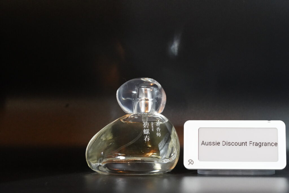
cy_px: 96
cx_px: 144
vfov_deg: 15.2
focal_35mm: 90
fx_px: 723
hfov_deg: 22.6
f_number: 8
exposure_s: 1/40
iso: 12800
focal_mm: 90
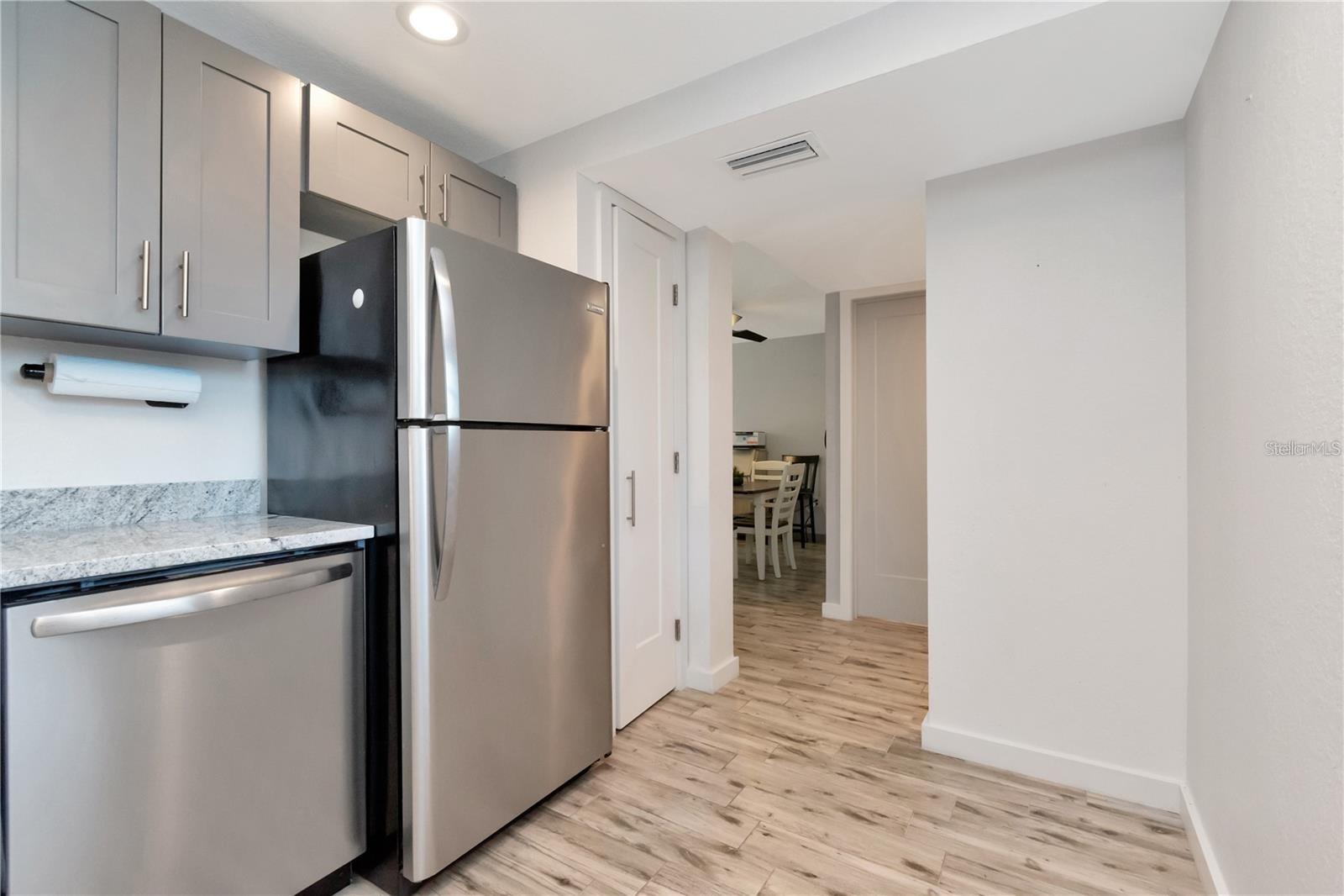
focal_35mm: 15
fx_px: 560
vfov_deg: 77.3
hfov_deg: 100.4
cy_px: 448
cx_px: 672
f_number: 7.1
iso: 1600
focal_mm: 10
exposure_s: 1/60
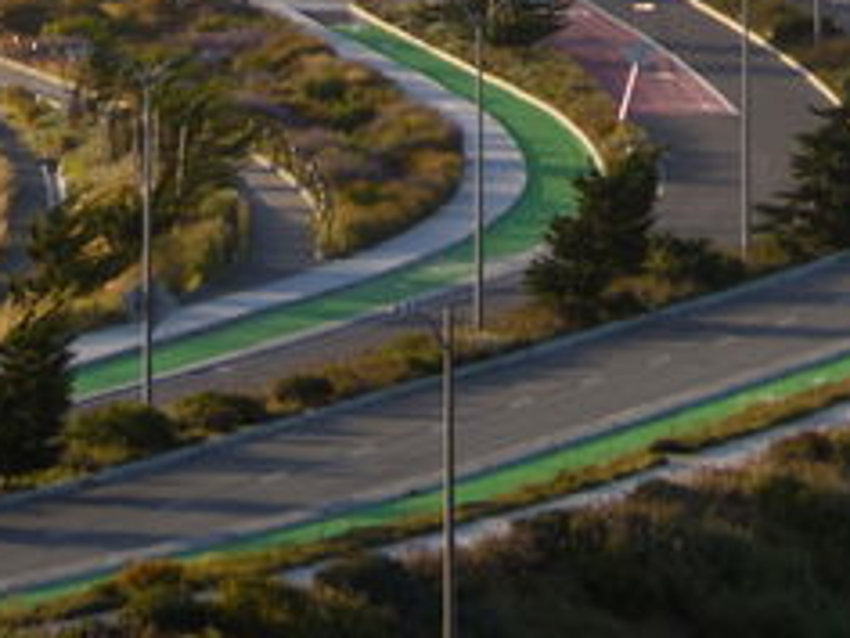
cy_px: -1119
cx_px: 899
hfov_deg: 3.6
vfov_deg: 2.7
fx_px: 13432
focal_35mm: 547
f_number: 2.8
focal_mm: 70
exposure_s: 1/1000
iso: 72
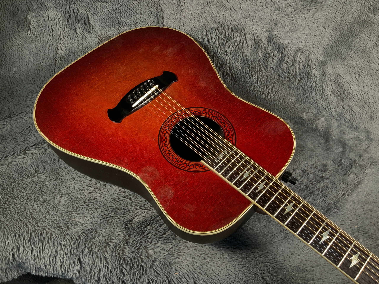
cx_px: 190
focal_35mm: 29
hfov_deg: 61.7
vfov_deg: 48.2
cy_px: 142
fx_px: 318
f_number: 1.8
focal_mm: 3
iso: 64
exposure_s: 1/78
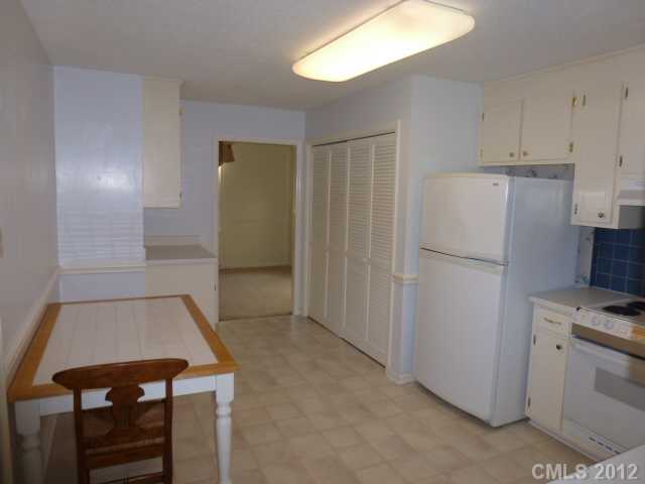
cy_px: 242
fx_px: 447
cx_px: 322
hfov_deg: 71.6
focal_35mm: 24
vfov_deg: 56.8
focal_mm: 4.3
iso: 160
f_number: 3.3
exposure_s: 1/60
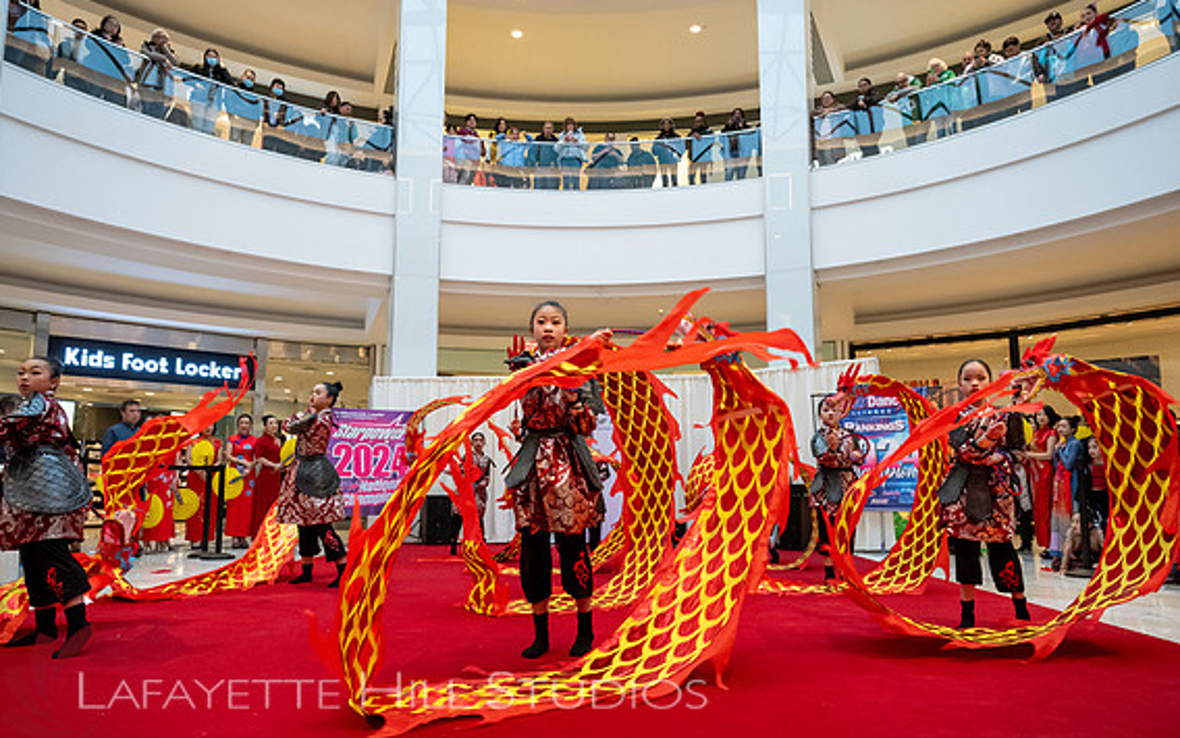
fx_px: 804
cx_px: 580
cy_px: 396
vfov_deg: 49.2
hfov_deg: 72.5
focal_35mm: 25
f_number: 4
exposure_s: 1/500
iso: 4000
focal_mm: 24
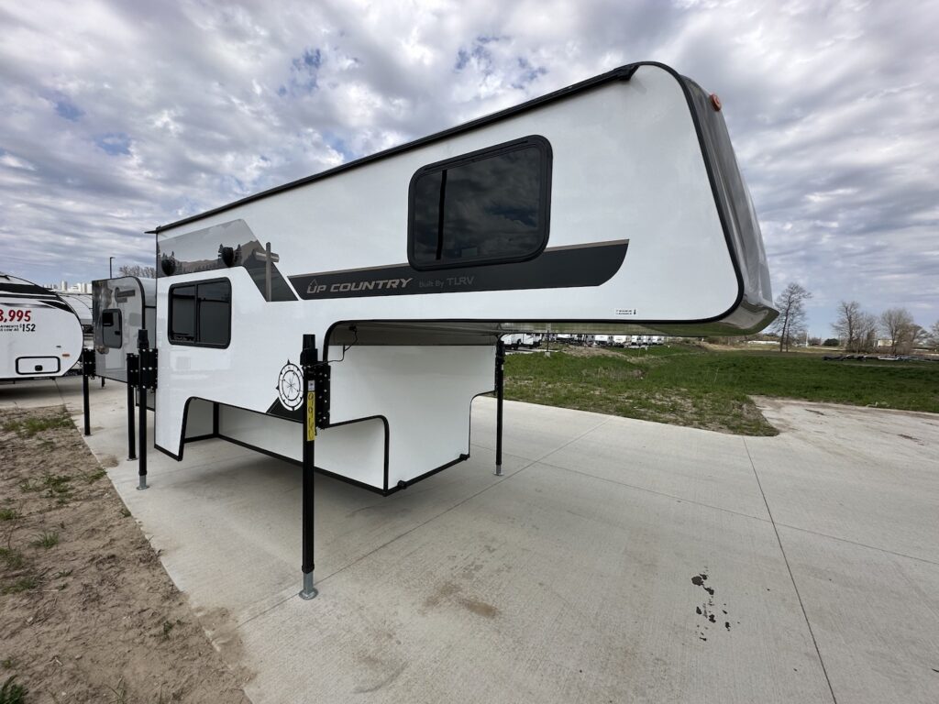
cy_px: 352
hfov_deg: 102.1
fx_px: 380
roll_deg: -3.5
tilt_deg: -3.3
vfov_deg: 85.7
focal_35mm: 14
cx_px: 470
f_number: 2.2
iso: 50
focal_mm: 2.22
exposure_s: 1/1949
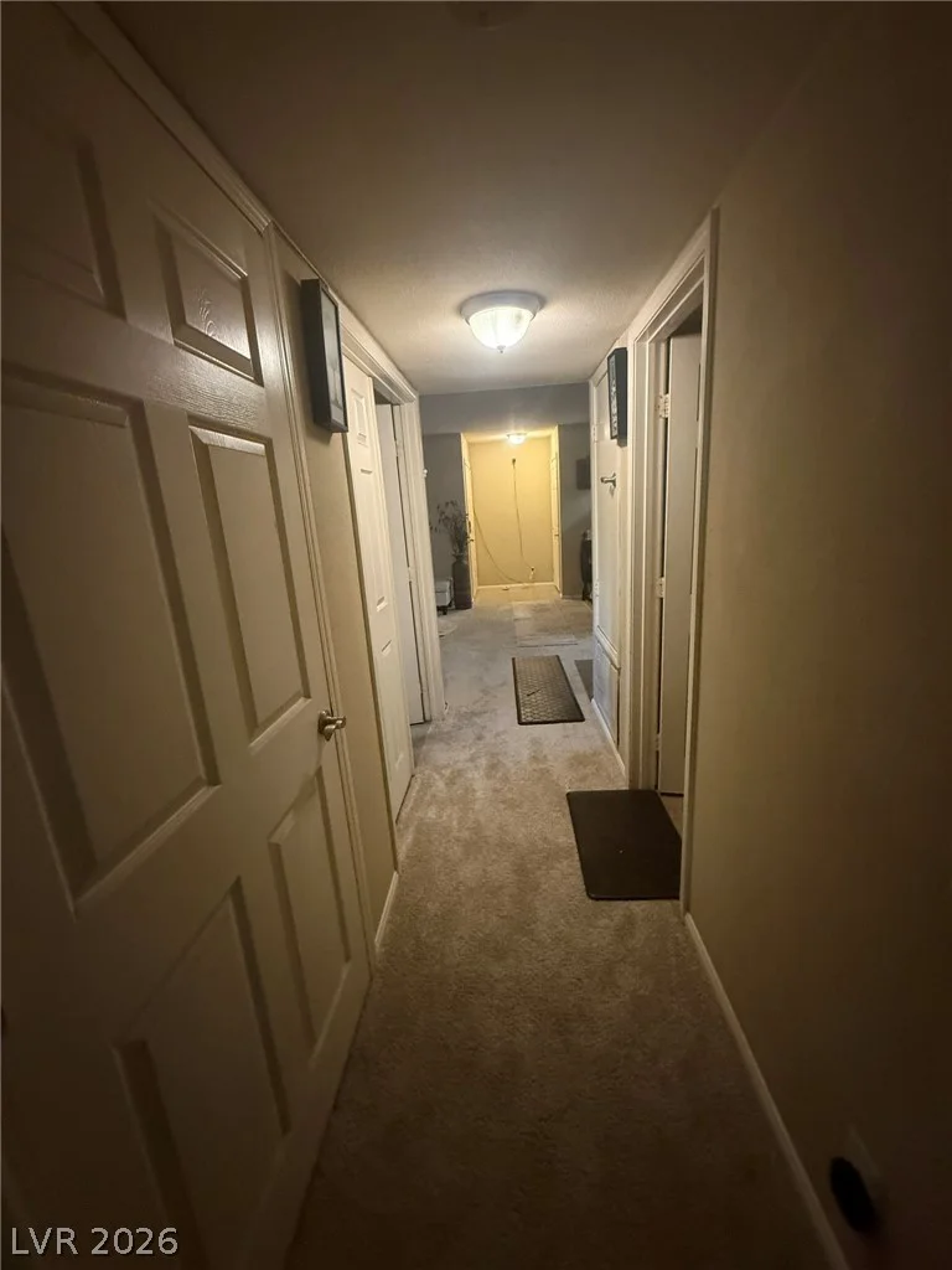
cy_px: 635
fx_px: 513
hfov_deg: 85.7
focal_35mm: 14
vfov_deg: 102.1
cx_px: 476
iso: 640
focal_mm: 2.22
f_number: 2.2
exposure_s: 1/60
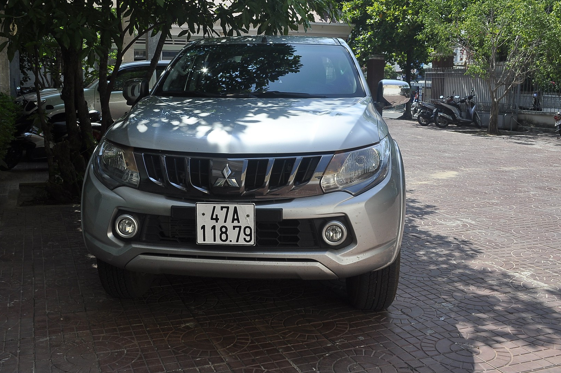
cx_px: 242
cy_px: 162
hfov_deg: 51.8
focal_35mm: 37
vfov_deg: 35.8
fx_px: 576
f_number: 14
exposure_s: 1/160
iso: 250
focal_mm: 20
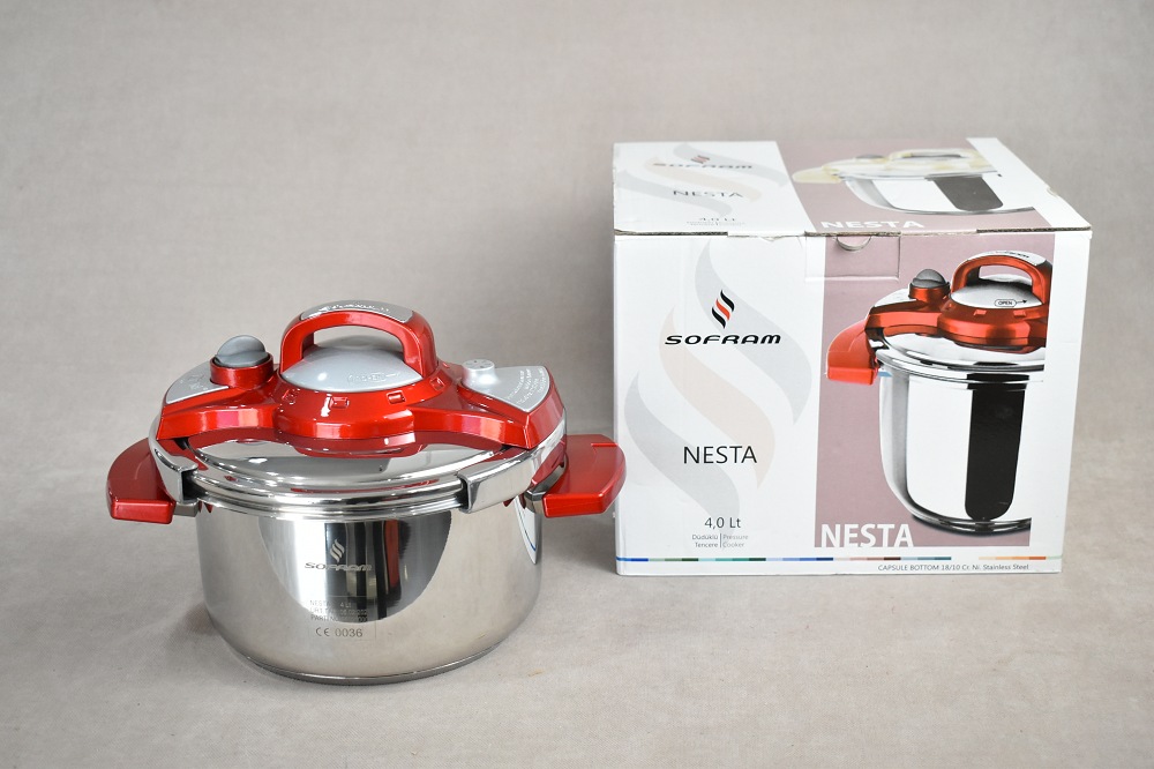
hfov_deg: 38.9
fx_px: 1634
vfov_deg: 26.5
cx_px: 577
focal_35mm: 51
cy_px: 384
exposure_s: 1/125
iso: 1600
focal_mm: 34
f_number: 4.5
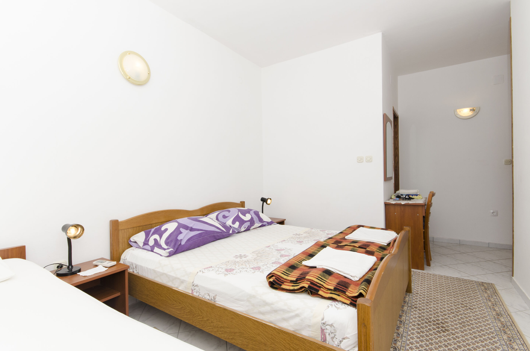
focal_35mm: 17
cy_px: 176
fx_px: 253
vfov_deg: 69.4
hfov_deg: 92.6
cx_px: 265
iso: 320
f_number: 8
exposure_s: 1/200
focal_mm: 11.5
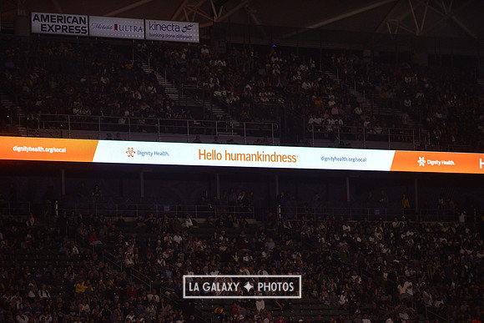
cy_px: 162
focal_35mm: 180
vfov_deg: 7.6
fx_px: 2420
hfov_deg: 11.4
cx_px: 242
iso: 1600
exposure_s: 1/3200
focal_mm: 180
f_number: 2.8
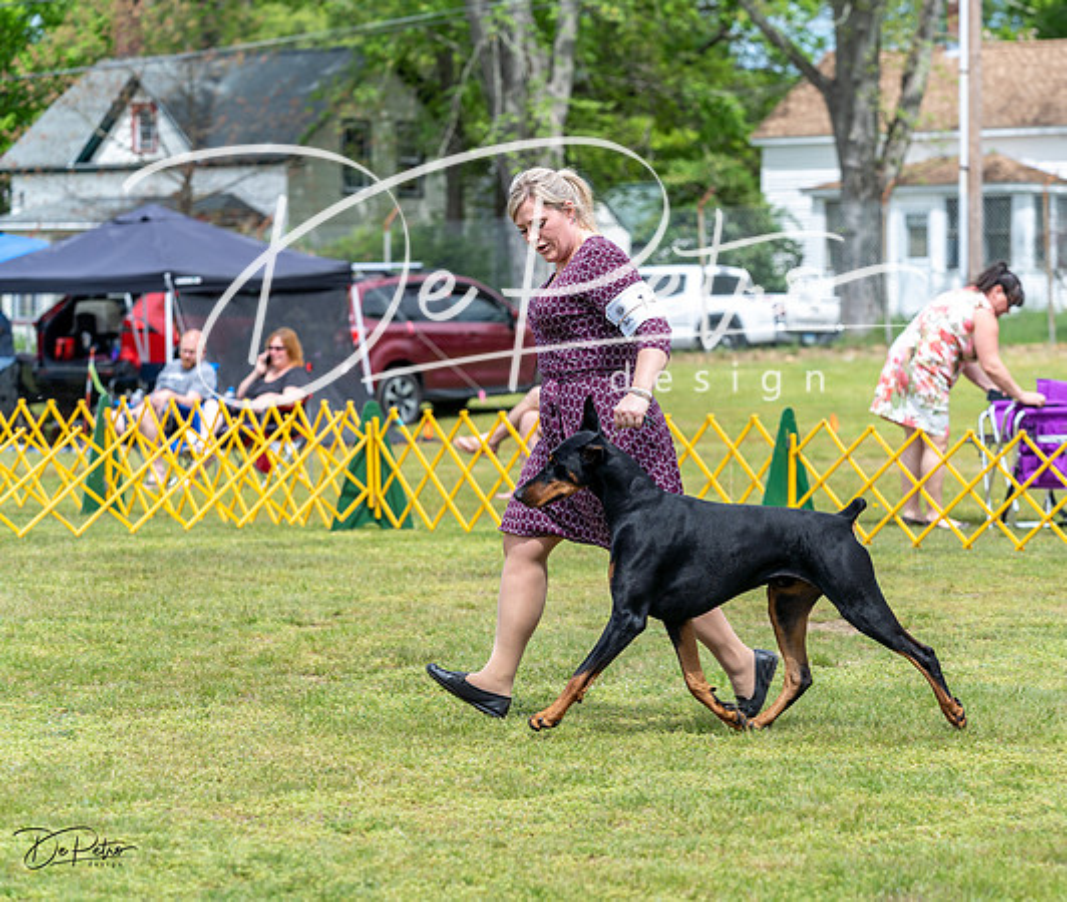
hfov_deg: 14.2
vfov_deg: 12.0
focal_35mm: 133
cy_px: 454
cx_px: 690
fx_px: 4291
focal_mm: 112
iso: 100
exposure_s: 1/640
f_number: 4.5
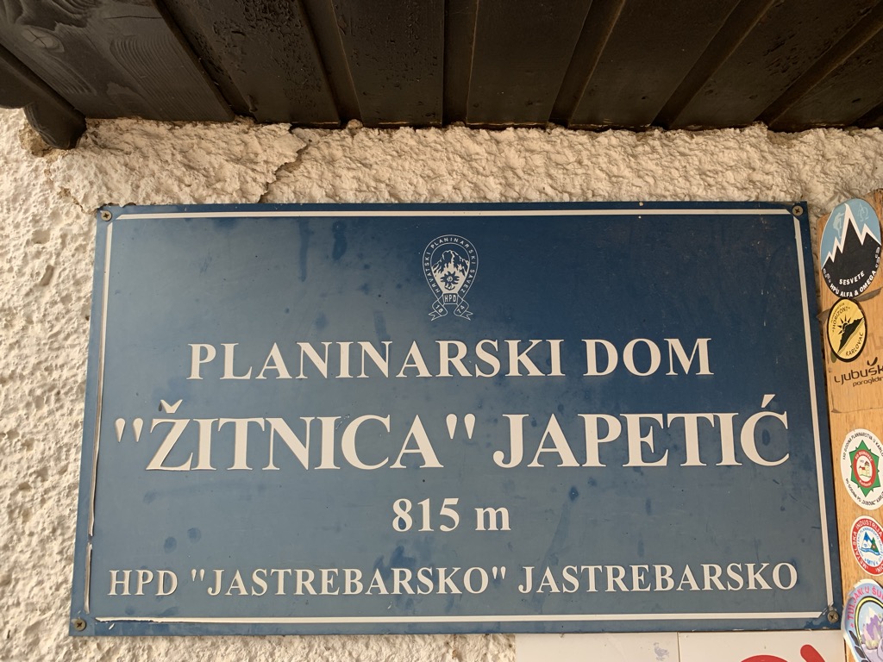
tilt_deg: +6.1
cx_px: 442
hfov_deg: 67.3
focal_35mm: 26
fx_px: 663
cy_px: 331
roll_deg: -1.2
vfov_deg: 53.1
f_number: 1.8
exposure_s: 1/121
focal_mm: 4.25
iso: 40
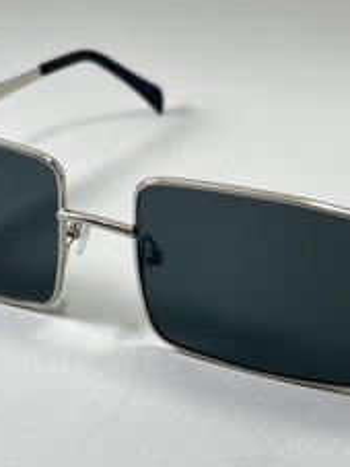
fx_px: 823
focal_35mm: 61
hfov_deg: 24.0
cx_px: 169
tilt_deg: -23.8
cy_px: 180
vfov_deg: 31.6
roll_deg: -0.2
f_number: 1.6
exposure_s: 1/100
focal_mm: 5.1
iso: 125
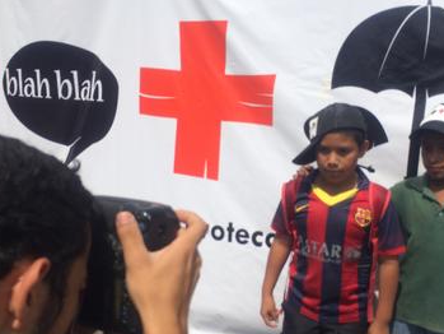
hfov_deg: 43.6
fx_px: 552
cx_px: 268
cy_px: 196
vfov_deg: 33.5
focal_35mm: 43
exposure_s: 1/2933
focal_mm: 4.12
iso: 40
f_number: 2.2
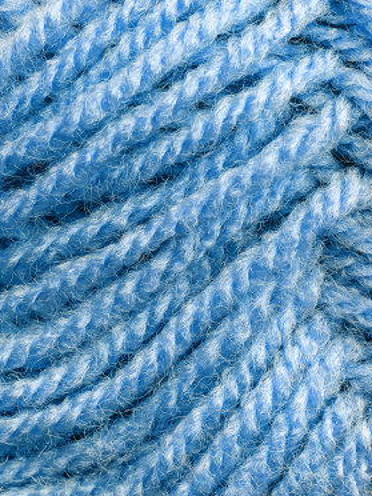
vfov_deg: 20.7
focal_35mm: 95
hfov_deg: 15.6
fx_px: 1361
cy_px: 240
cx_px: 215
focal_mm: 60
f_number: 18
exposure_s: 2.5
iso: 100
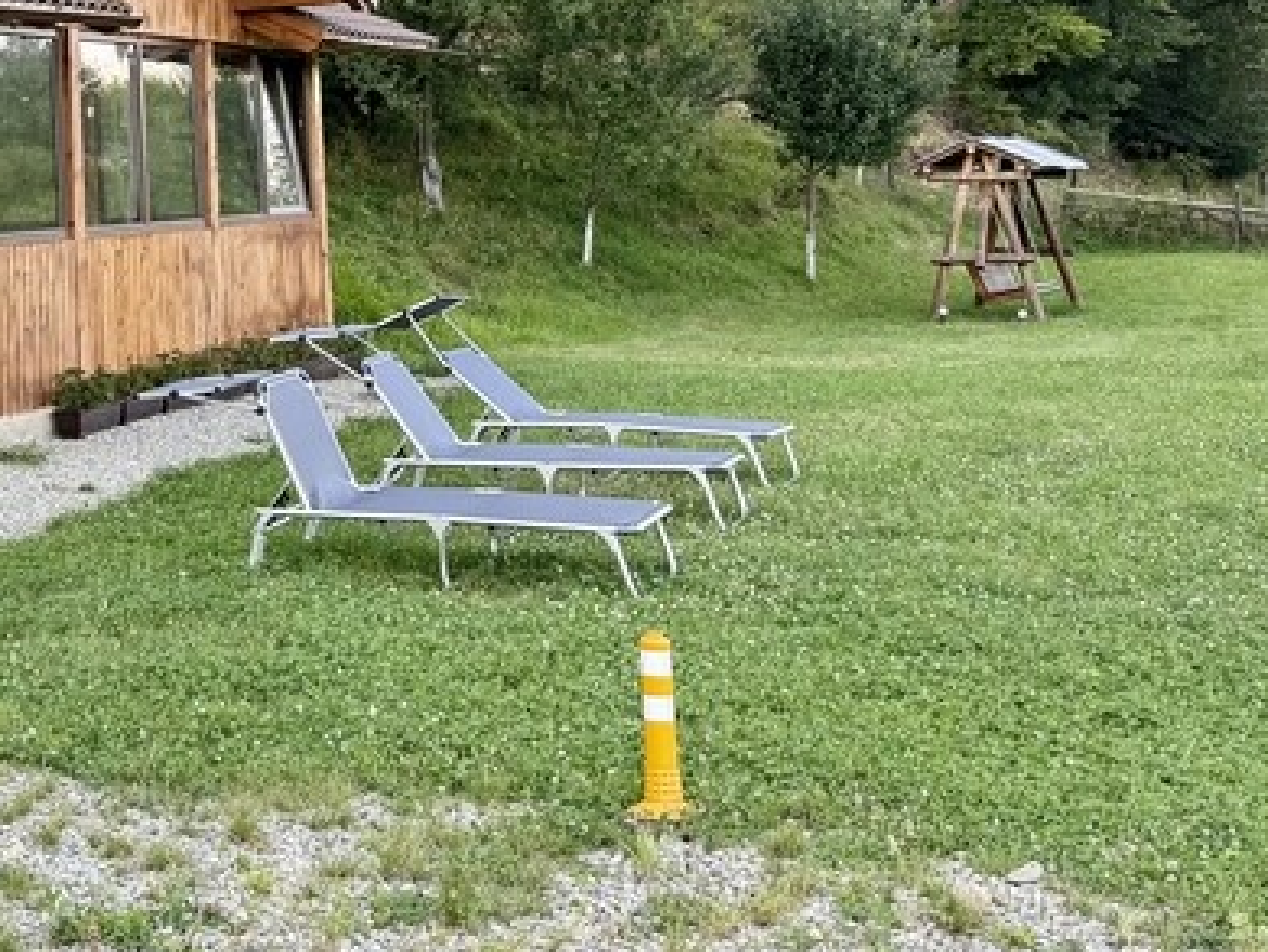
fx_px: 2309
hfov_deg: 29.3
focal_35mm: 63
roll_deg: +3.0
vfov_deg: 21.9
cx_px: 101
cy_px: -136
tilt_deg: +8.0
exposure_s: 1/288
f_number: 1.78
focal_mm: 6.76
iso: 80
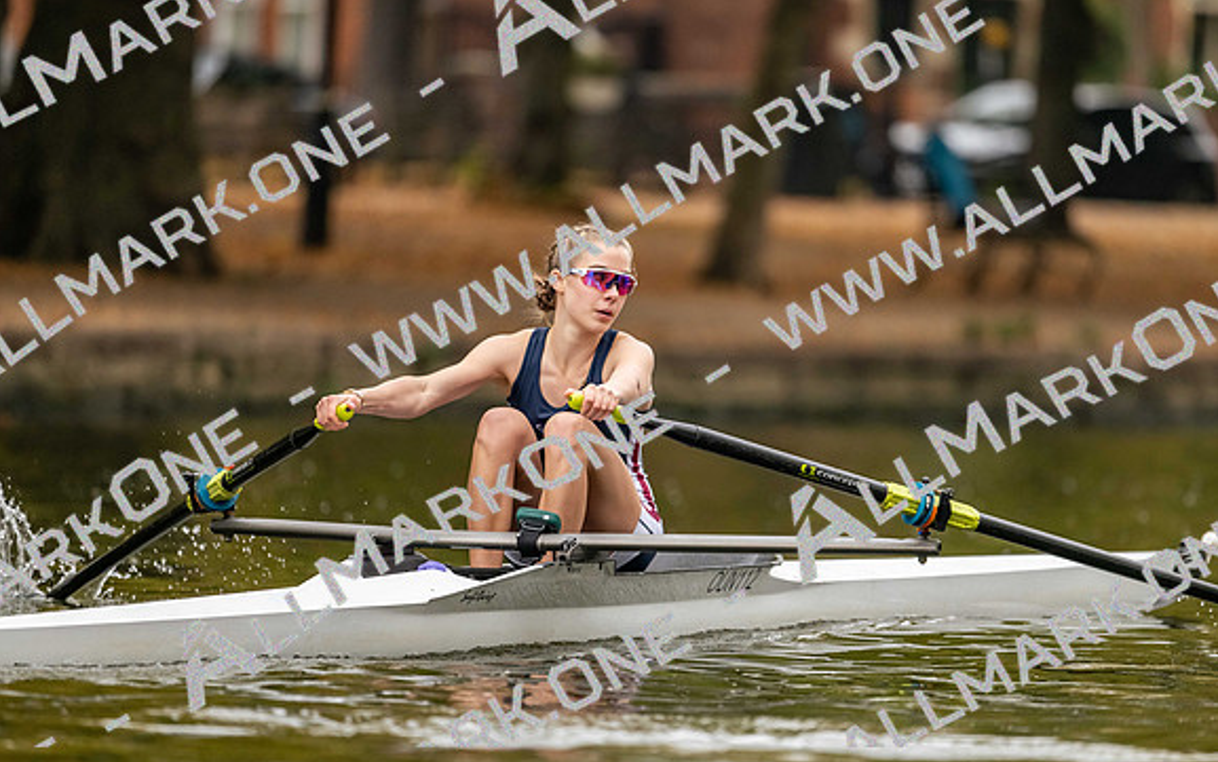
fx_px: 13614
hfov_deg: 5.1
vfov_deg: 3.2
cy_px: 385
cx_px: 610
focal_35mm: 410
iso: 3200
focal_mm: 400
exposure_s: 1/2500
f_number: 4.5
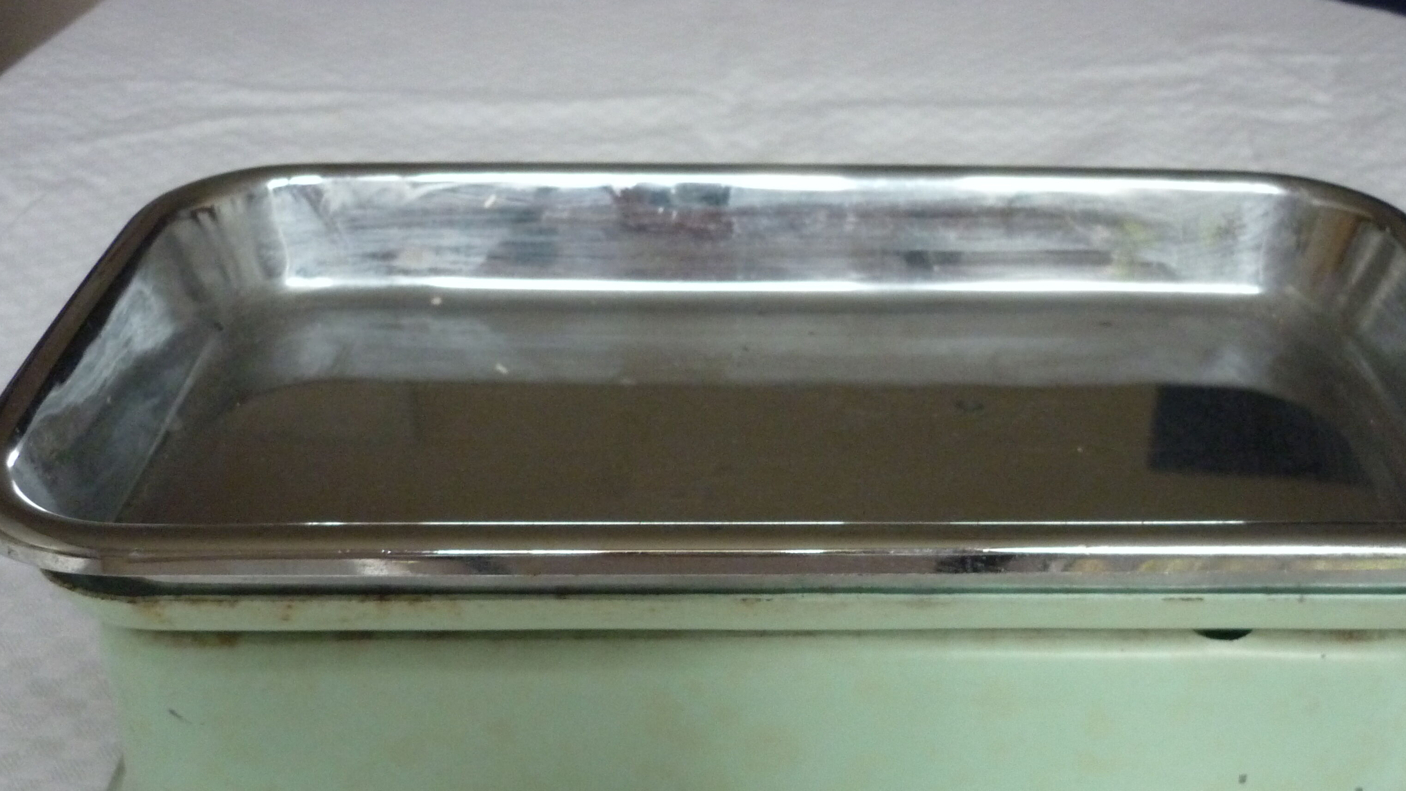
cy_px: 618
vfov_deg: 27.2
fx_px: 1603
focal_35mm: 43
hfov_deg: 47.3
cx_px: 790
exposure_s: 1/25
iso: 400
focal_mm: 5.5
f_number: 2.8
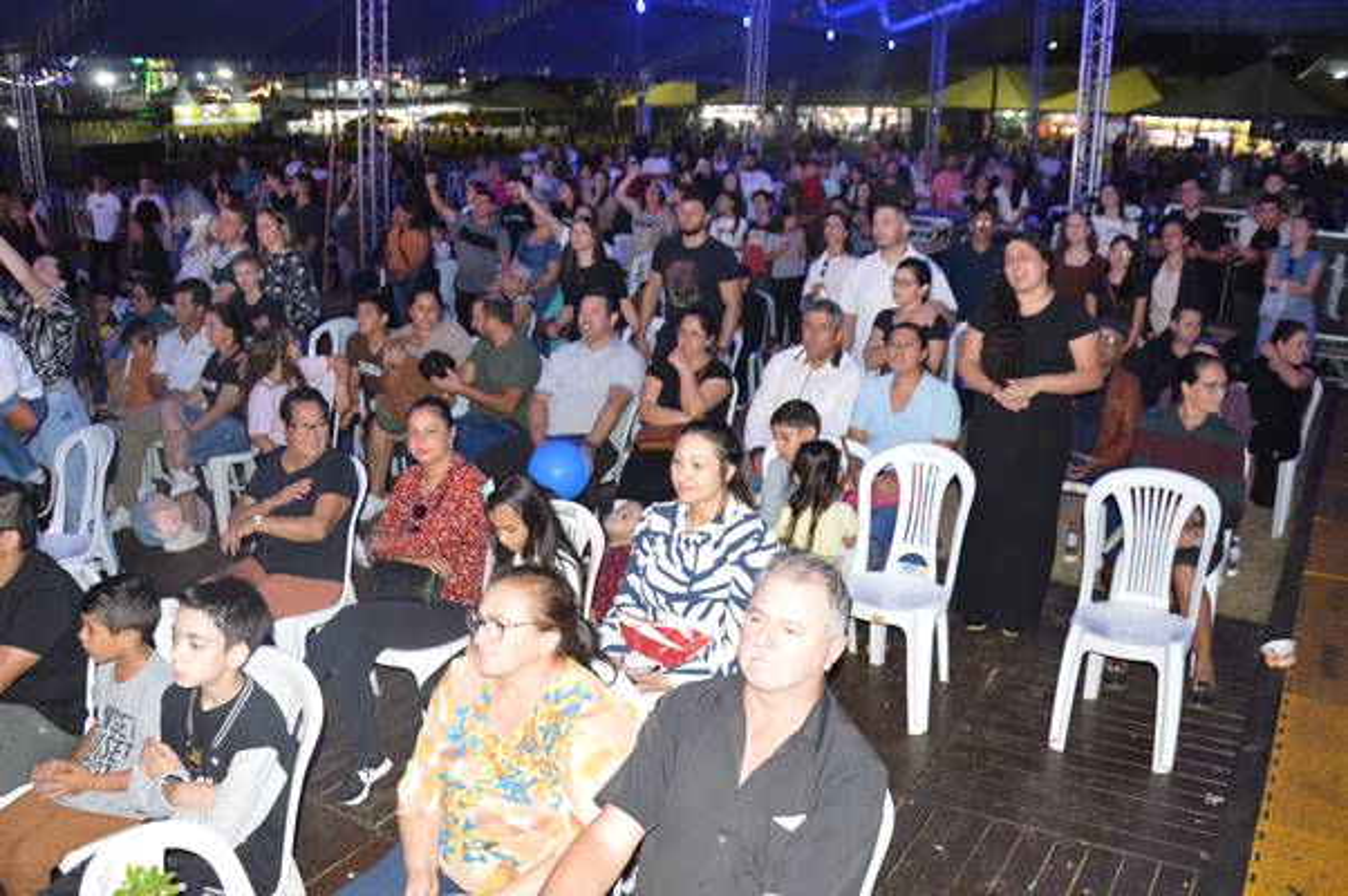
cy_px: 448
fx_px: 1964
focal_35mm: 52
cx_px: 674
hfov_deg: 37.9
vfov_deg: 25.7
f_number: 4.5
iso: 2000
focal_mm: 35
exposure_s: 1/60
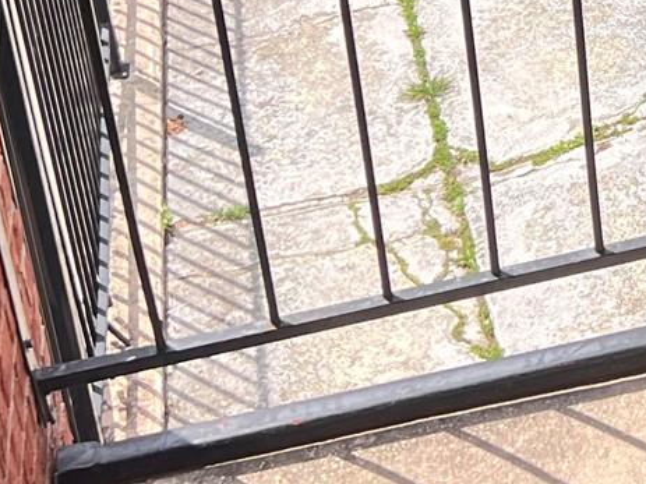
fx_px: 2146
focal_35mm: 115
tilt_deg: -27.2
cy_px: -241
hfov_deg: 15.6
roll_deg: -1.2
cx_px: 993
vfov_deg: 12.3
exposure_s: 1/932
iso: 50
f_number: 1.5
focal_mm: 5.7
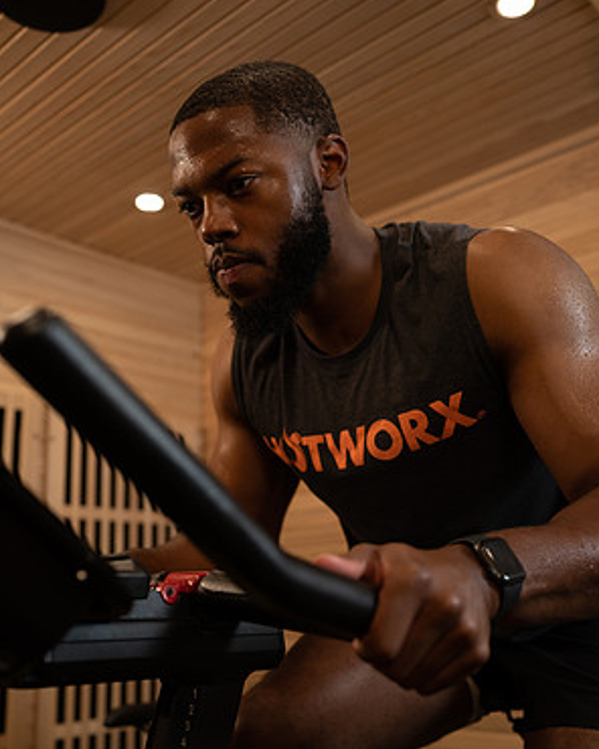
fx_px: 886
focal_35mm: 40
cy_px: 411
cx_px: 300
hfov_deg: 37.3
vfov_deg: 45.7
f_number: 2.8
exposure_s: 1/160
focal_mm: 35
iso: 400
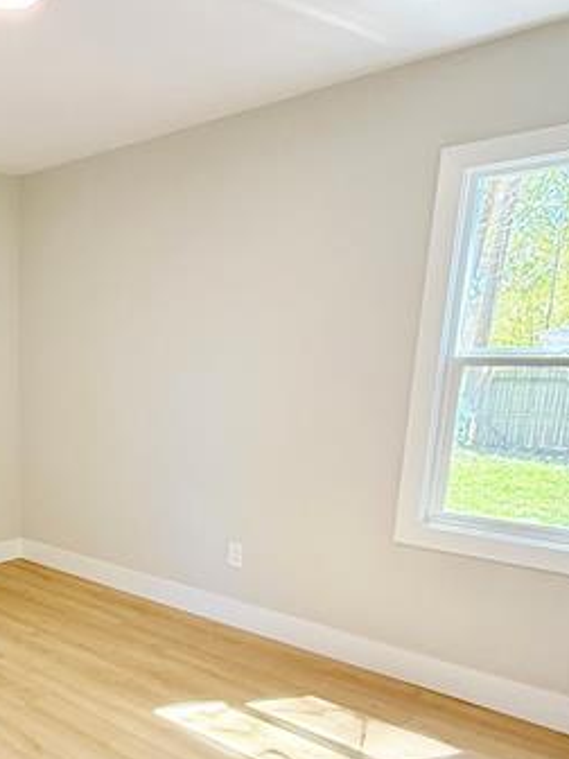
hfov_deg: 39.3
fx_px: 701
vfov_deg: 55.4
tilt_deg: -13.2
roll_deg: +0.9
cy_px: 517
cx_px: 7
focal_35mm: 32
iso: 200
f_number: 2.2
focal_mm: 2.22
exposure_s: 1/99
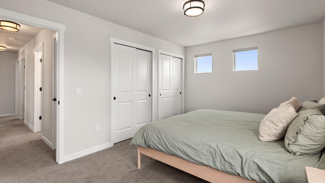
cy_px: 81
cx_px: 164
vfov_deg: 63.7
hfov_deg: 95.9
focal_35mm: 17
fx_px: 146
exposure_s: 1/13
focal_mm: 16
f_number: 8
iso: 800
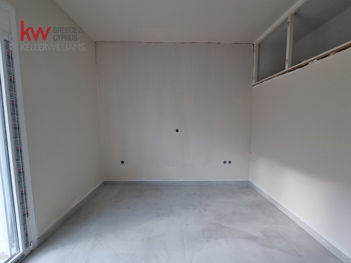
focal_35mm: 13
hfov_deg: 106.2
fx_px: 132
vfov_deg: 89.9
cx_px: 176
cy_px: 132
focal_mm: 2.2
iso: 50
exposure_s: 1/126
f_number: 2.2
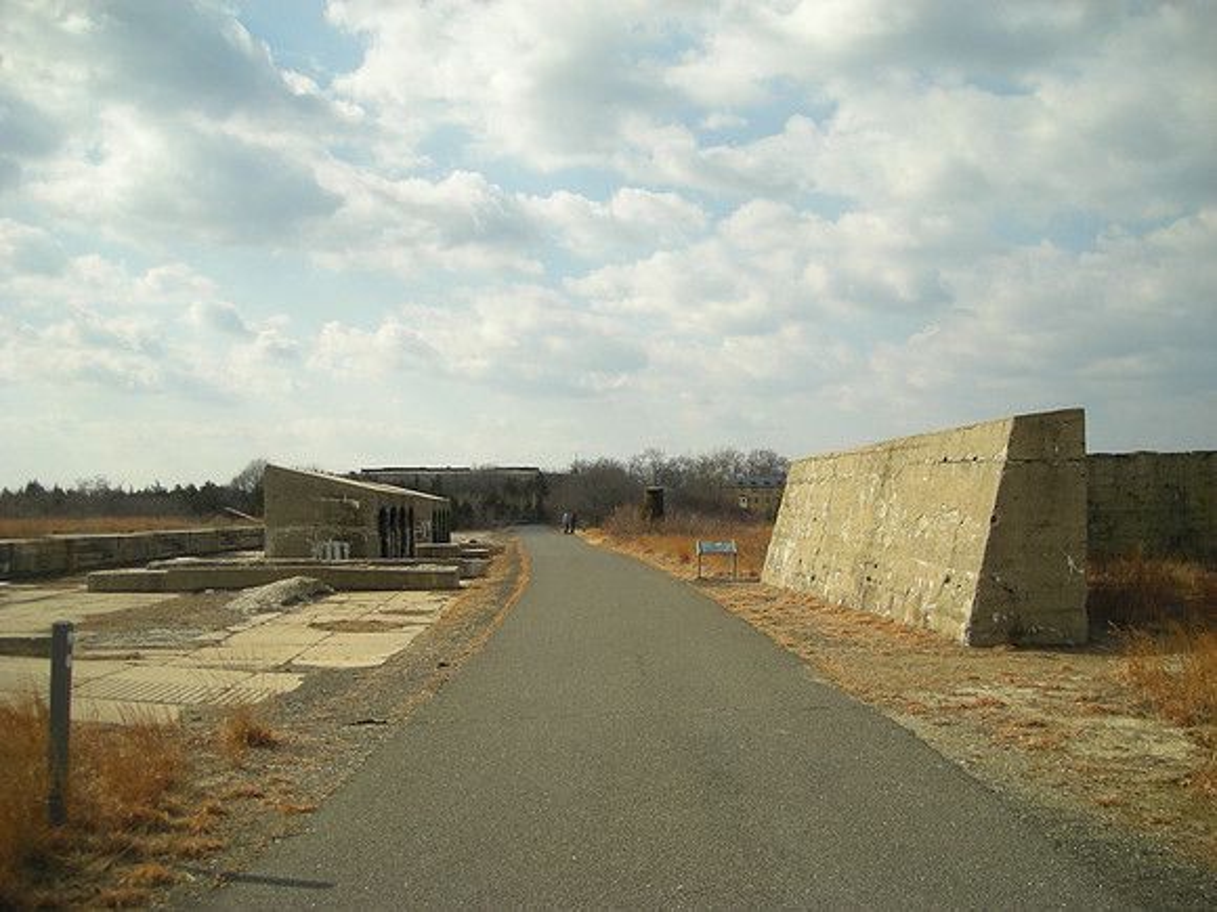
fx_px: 1231
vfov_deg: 40.7
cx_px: 608
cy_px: 456
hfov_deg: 52.6
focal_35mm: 35
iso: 50
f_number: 5.7
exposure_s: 1/310
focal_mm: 5.7
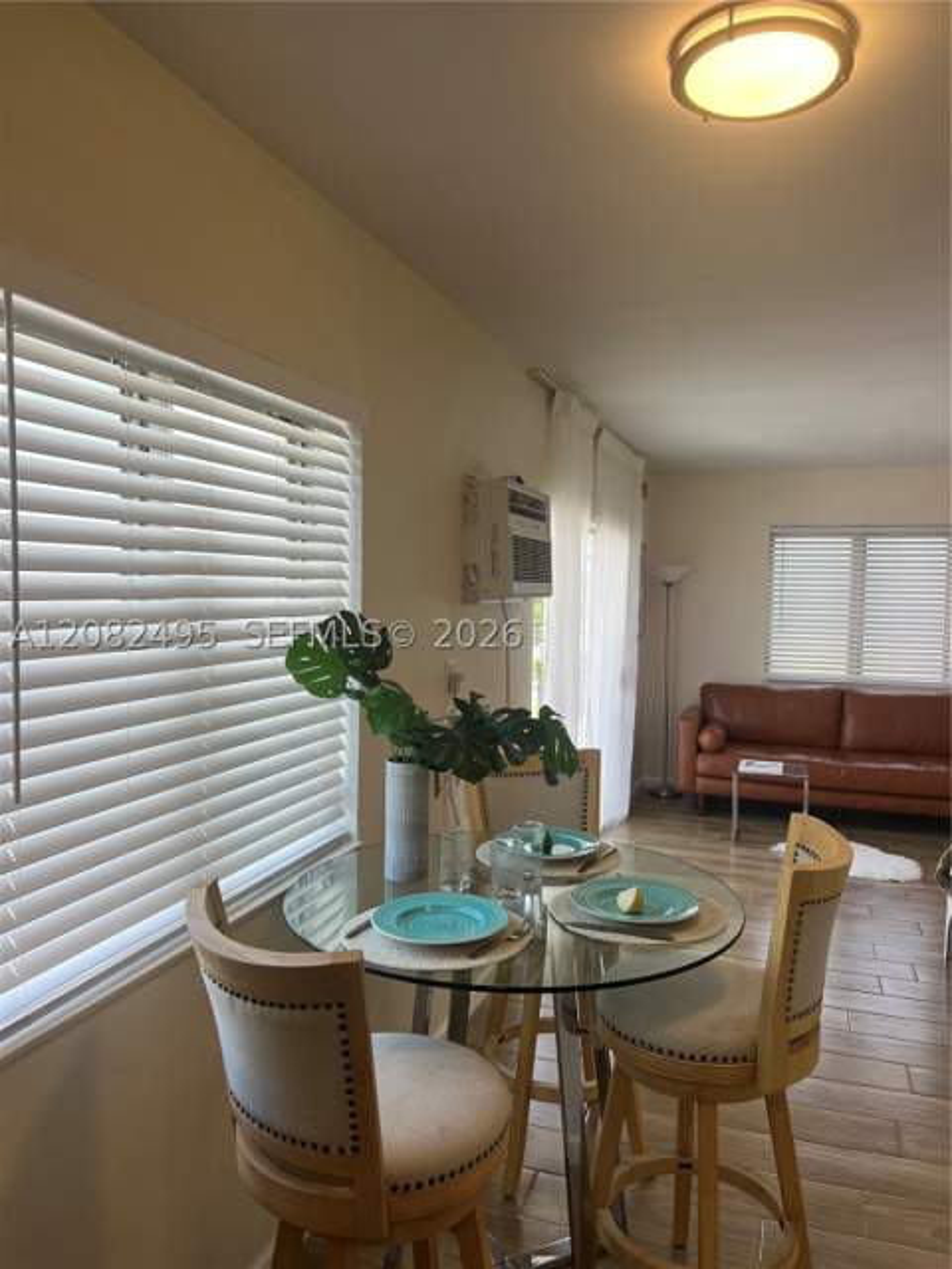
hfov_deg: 53.1
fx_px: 953
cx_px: 476
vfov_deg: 67.3
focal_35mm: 26
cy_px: 634
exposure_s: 1/194
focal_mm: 5.7
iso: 40
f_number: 1.5
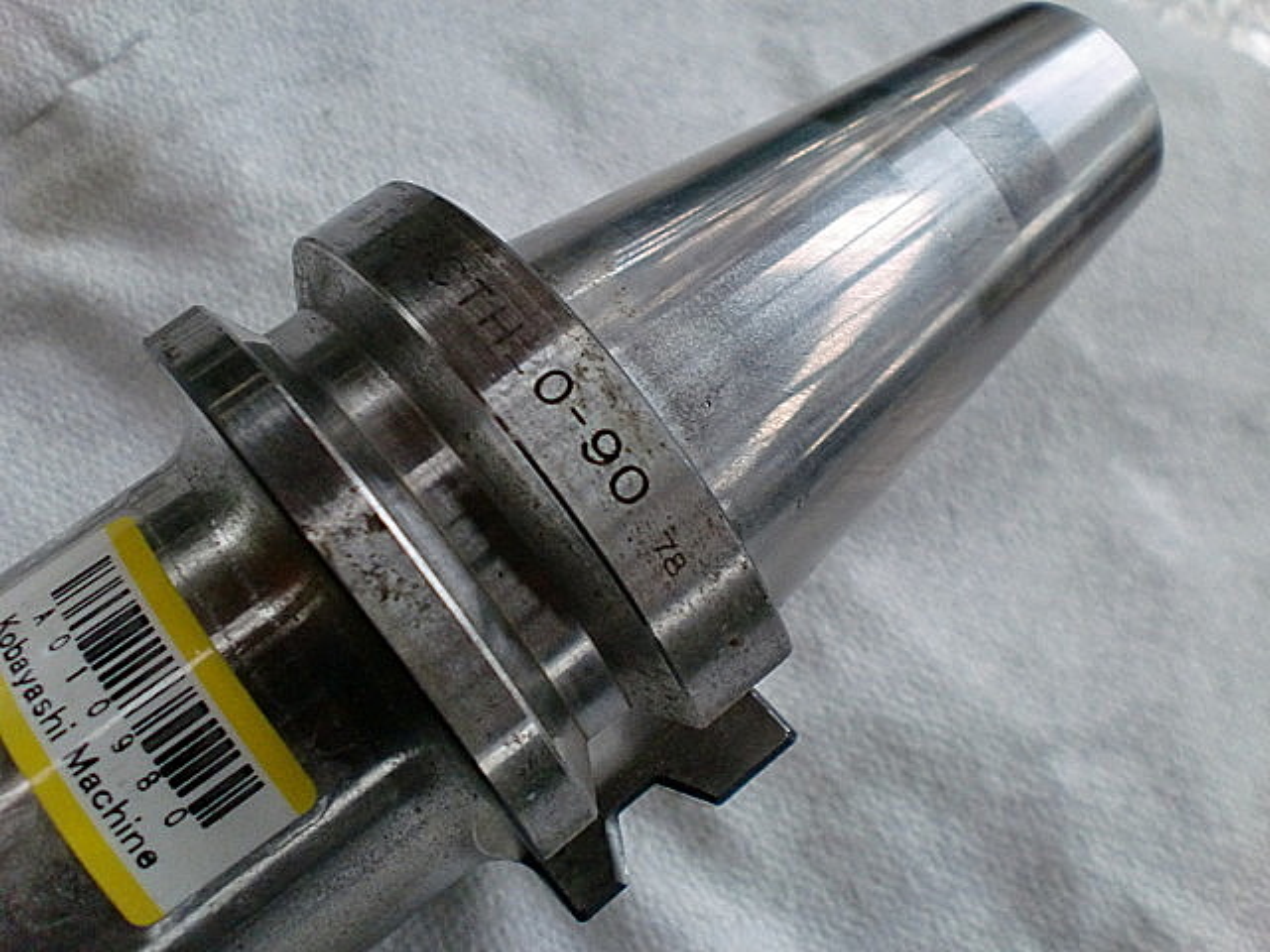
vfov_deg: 40.7
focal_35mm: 35
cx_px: 635
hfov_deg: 52.6
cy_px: 476
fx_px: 1284
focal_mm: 6.3
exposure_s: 1/60
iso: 320
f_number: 3.1
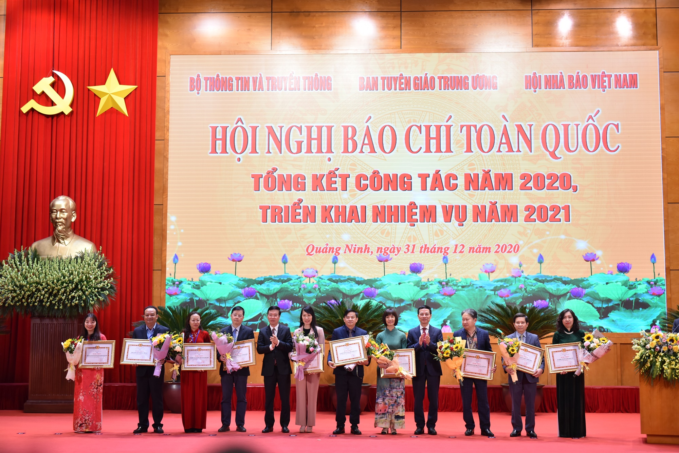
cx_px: 340
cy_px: 226
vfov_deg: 27.0
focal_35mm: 50
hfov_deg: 39.6
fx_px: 943
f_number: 2.8
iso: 450
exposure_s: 1/160
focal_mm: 50
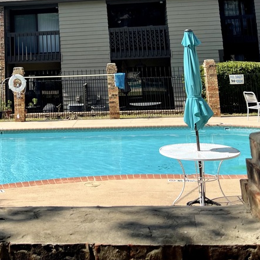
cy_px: -19
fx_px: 476
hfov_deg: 29.6
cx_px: 40
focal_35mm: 56
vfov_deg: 28.1
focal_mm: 5.1
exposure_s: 1/3663
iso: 32
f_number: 1.6
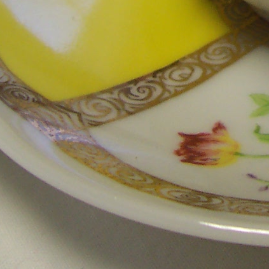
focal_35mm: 128
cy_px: -119
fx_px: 1125
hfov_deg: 13.0
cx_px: 386
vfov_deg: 13.0
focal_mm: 5.6
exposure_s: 1/60
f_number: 2.8
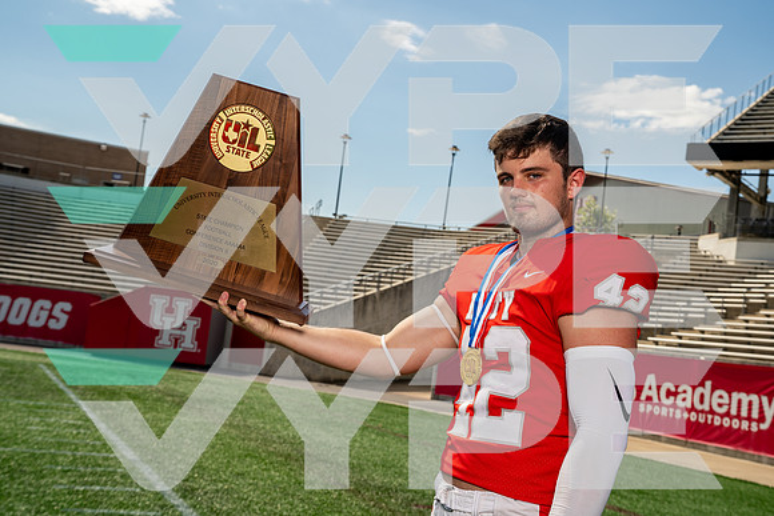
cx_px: 387
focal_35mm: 48
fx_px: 1032
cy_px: 258
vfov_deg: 28.1
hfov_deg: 41.1
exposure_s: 1/320
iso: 100
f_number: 8
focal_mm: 48
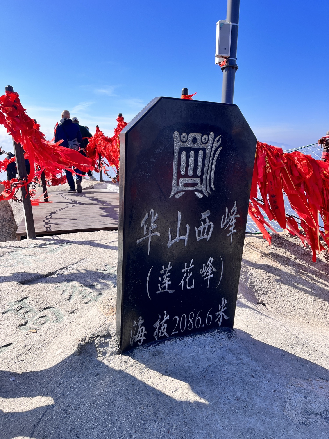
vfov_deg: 67.3
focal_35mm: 26
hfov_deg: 53.1
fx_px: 329
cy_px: 220
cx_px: 164
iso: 50
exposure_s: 1/1957
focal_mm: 5.1
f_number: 1.6
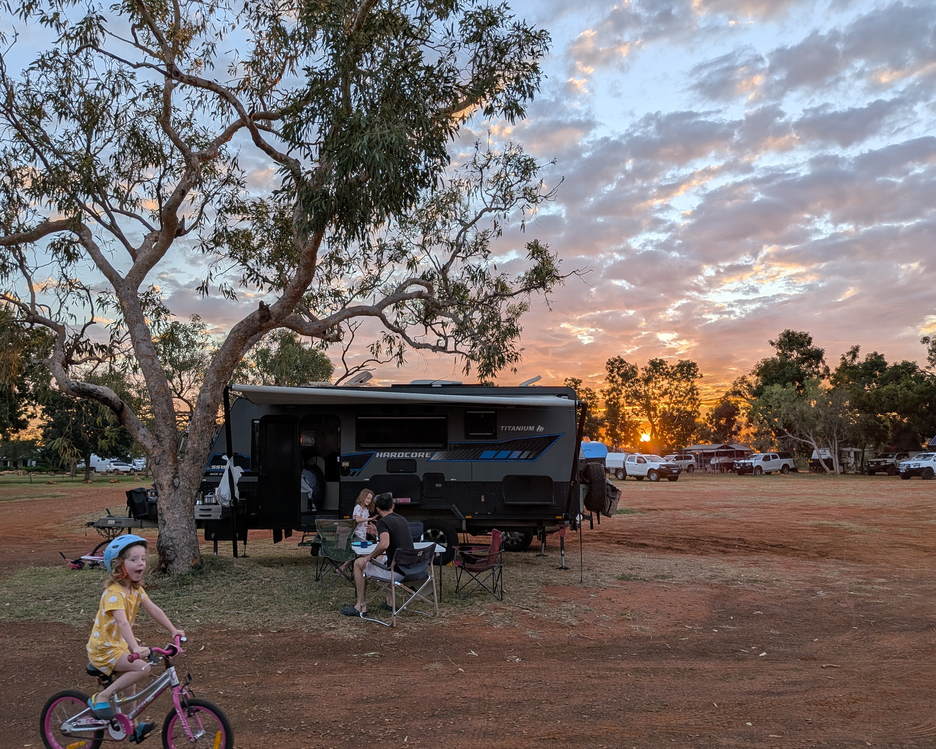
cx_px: 426
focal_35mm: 26
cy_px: 385
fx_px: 720
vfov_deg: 54.9
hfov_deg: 65.9
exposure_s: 1/1754
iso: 25
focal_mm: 4.53
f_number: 1.7
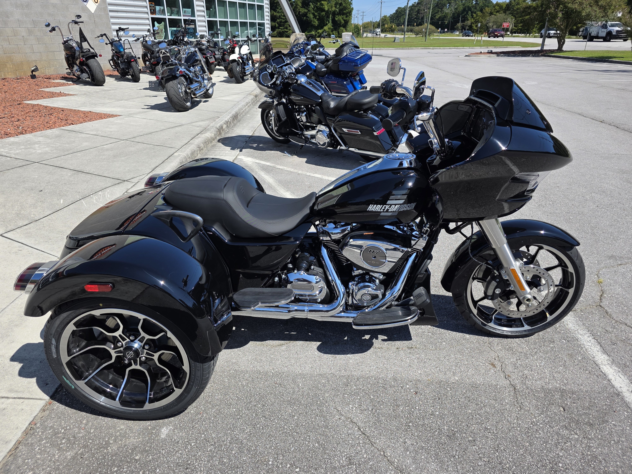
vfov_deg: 58.9
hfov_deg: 73.9
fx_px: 420
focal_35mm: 23
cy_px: 237
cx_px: 316
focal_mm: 6.3
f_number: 1.7
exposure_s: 1/4766
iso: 80
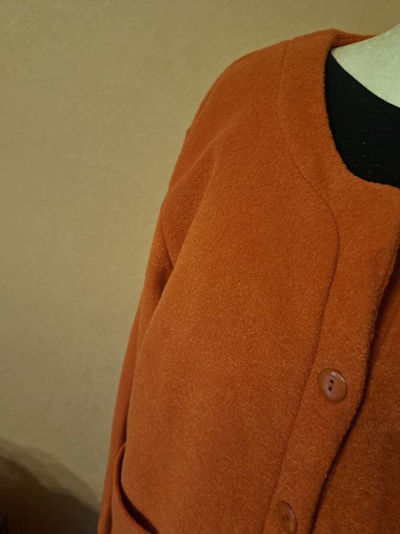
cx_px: 200
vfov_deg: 71.6
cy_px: 267
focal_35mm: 24
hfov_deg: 56.8
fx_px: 370
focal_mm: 5.23
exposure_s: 1/25
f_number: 1.8
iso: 640
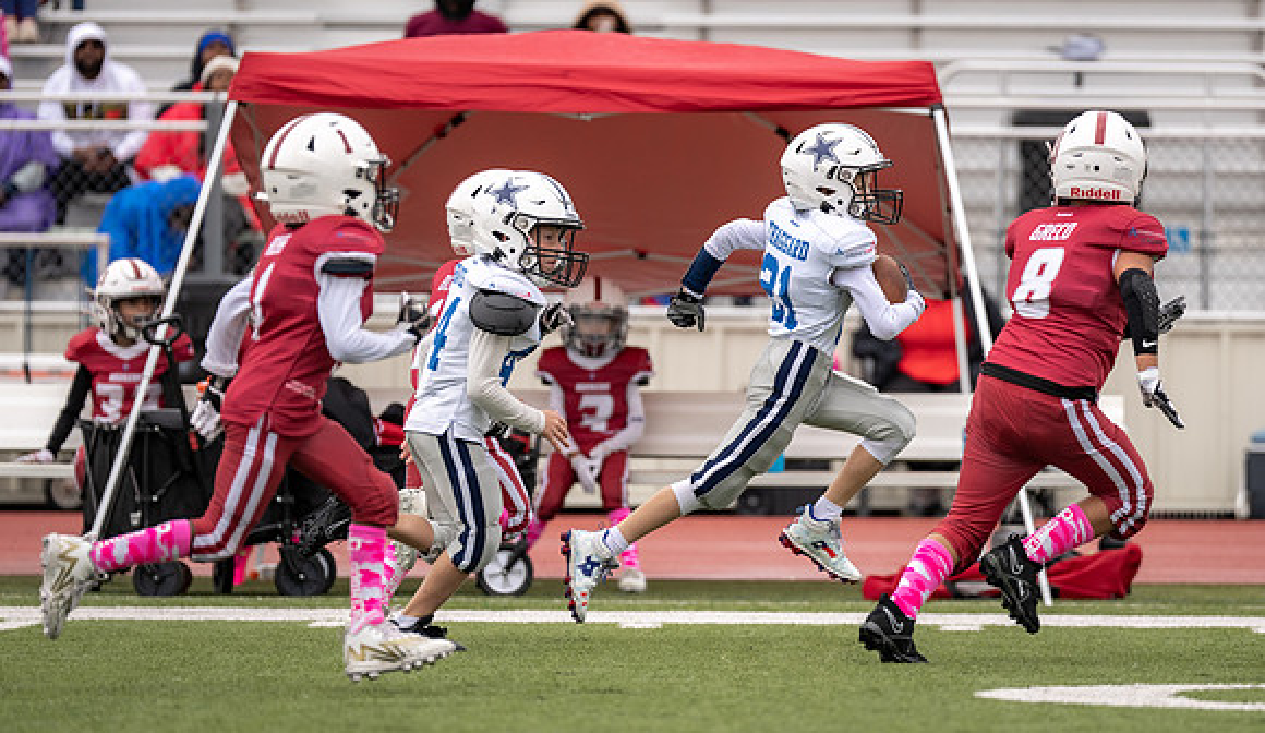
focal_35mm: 303
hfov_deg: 7.1
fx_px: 10226
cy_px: 333
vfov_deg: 4.1
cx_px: 728
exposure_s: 1/1250
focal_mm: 200
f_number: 2.8
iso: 160
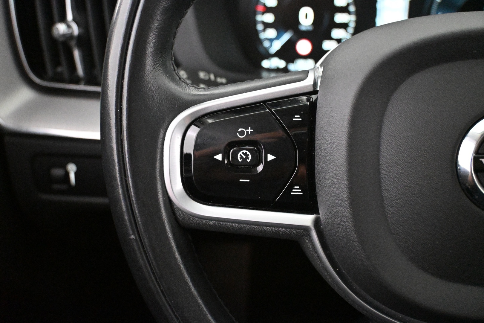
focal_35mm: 38
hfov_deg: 51.3
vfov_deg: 35.5
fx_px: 504
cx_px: 242
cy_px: 162
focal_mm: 25
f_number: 4.2
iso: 11400
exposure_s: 1/60
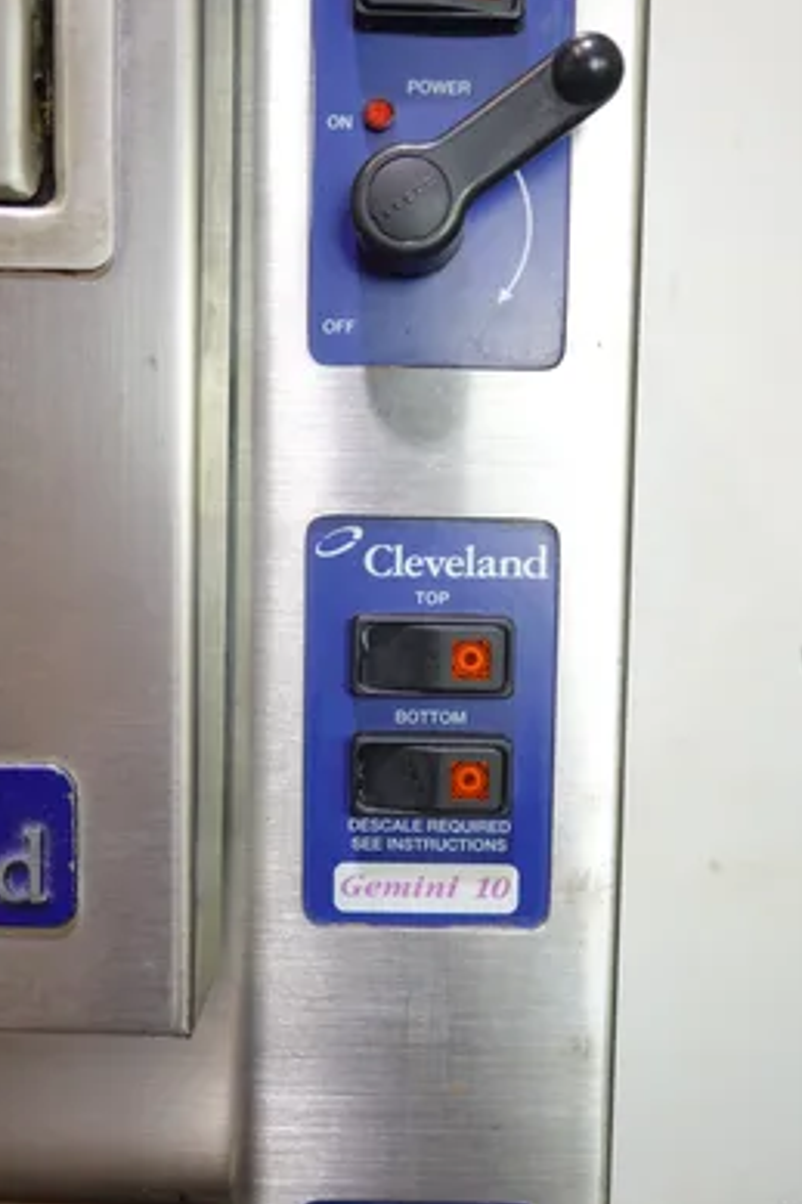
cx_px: 395
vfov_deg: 54.5
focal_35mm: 35
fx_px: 1171
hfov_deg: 37.8
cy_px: 607
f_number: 3.5
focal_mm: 12.51
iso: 100
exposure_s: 1/6
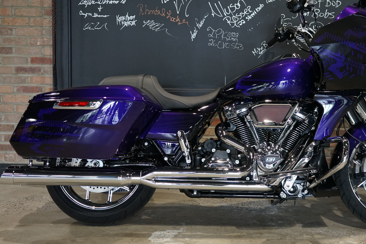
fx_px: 518
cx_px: 222
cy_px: 102
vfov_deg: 26.4
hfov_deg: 38.7
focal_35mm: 51
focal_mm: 39
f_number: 4
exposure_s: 1/160
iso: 1600
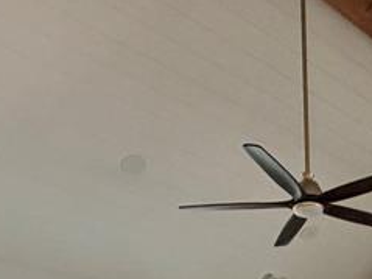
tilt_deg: -2.9
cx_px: 328
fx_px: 644
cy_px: 496
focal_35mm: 60
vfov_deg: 19.0
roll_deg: +0.3
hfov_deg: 30.9
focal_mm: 2.22
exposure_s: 1/121
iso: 250
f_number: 2.2
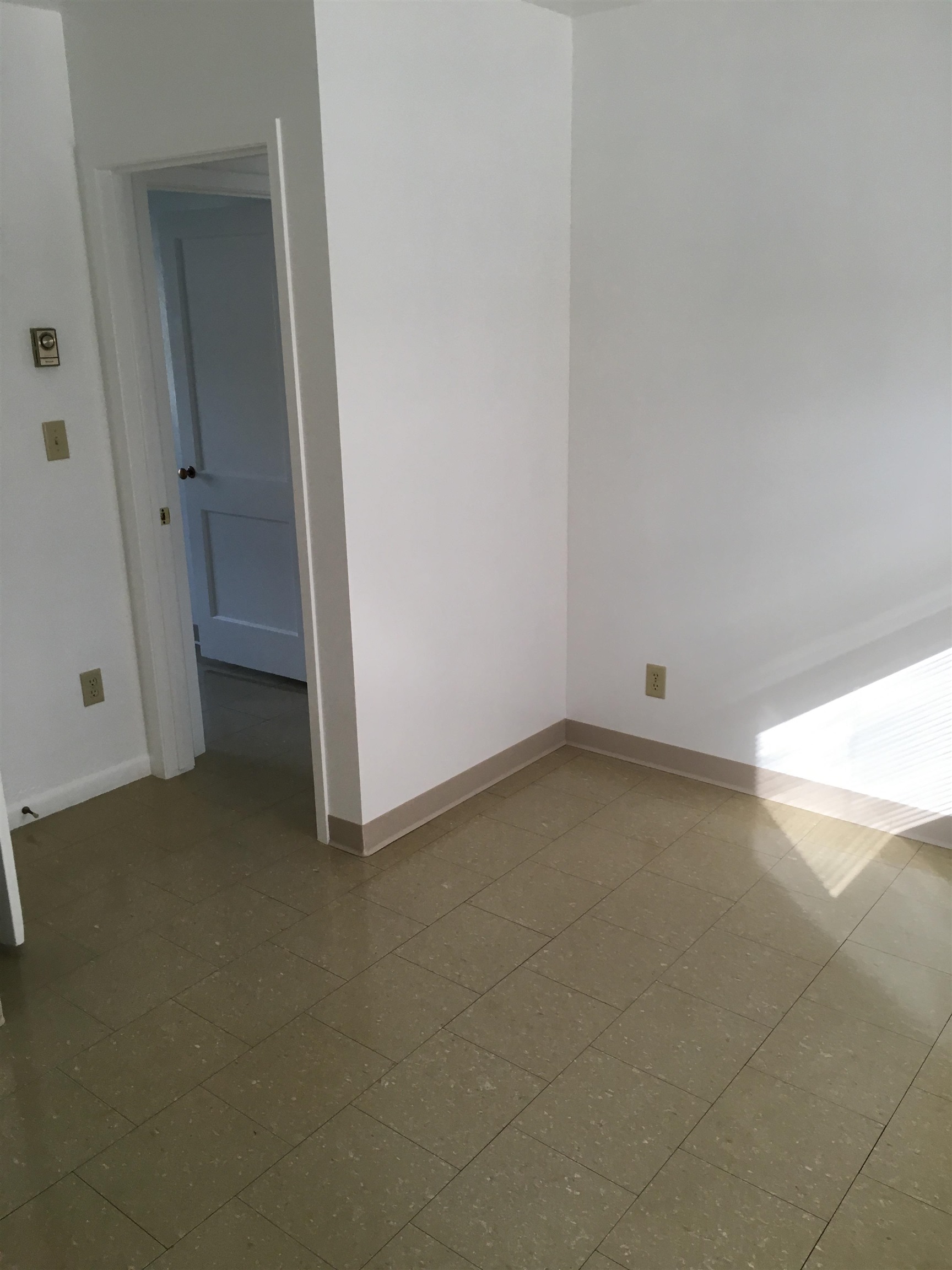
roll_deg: +2.2
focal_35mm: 29
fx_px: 1063
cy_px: 635
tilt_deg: -16.0
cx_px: 476
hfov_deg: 48.2
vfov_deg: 61.7
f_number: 2.2
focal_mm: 4.15
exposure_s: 1/30
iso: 32
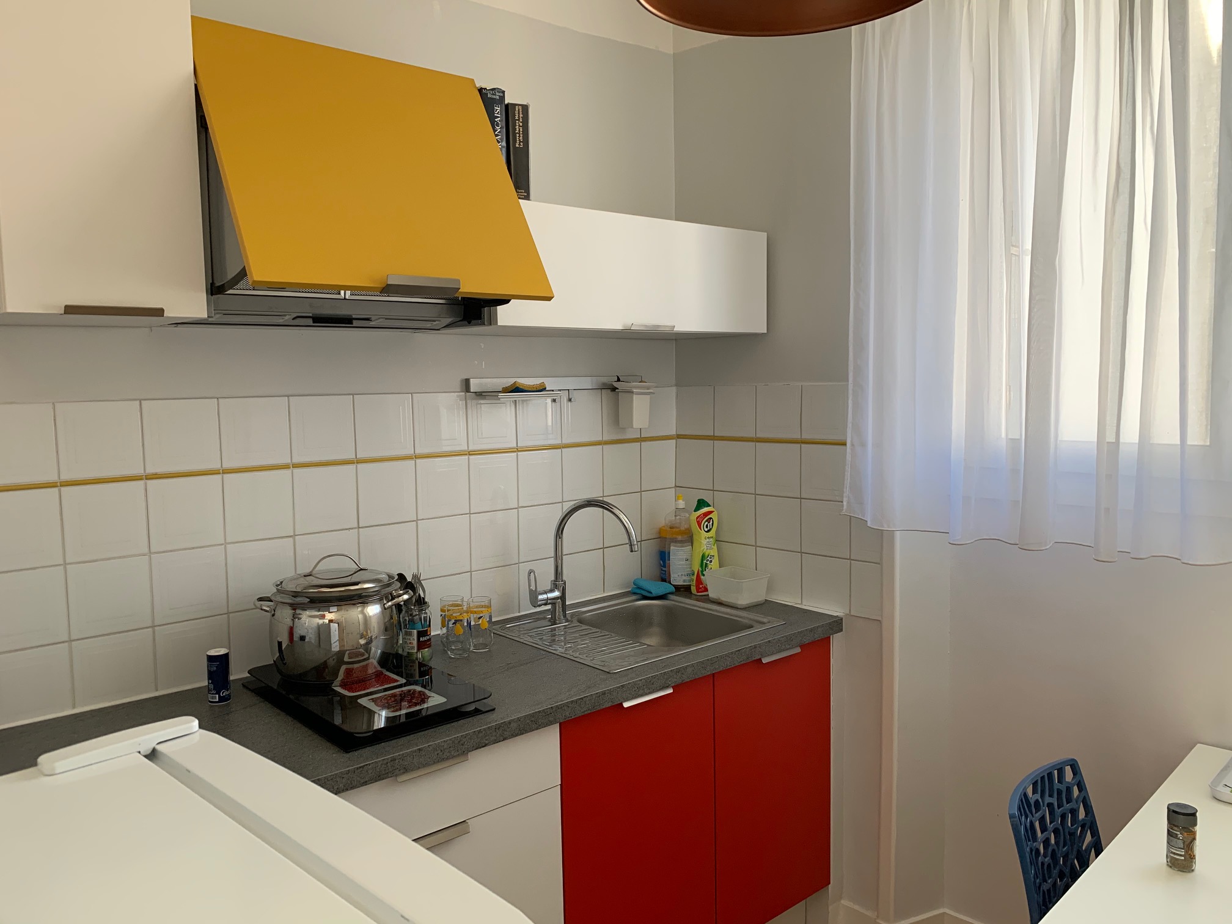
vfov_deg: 53.1
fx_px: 925
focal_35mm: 26
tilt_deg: -4.7
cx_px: 616
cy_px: 462
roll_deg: +0.5
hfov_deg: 67.3
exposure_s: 1/121
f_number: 1.8
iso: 64
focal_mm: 4.25
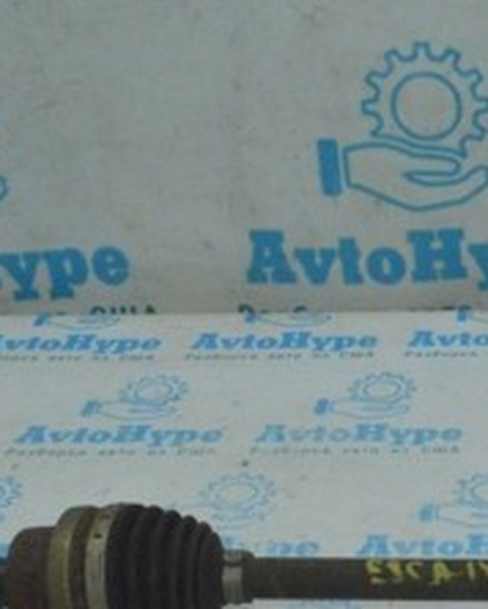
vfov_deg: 21.3
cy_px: 457
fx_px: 1605
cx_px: 603
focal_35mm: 89
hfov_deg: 16.5
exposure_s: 1/60
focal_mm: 22
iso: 4500
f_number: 25
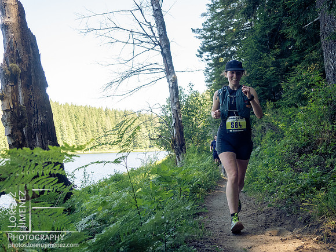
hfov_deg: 49.0
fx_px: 369
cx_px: 168
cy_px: 126
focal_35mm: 38
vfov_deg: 37.7
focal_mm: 19
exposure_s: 1/1000
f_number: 3.2
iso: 1250
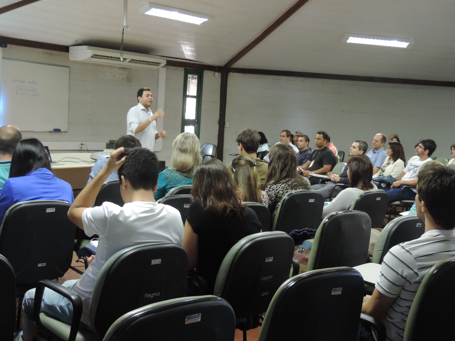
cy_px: 170
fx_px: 618
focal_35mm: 47
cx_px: 228
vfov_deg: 30.9
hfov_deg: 40.4
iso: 560
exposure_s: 1/13
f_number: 3.5
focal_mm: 8.3
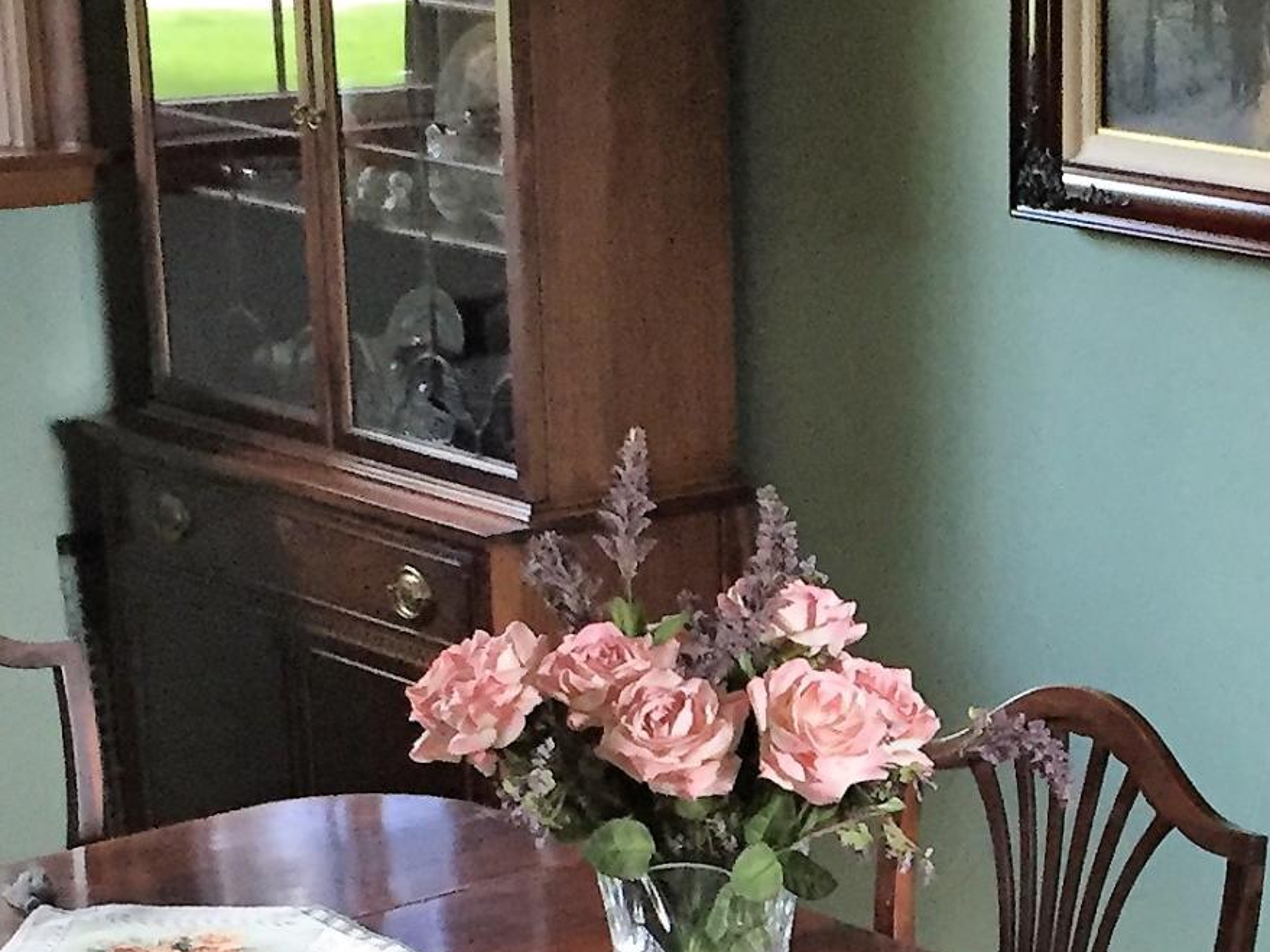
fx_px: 3632
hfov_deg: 19.3
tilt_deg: -17.3
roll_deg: -1.8
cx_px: 1277
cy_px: 813
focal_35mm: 99
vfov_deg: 14.8
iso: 200
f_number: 2.2
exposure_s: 1/30
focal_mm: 4.15
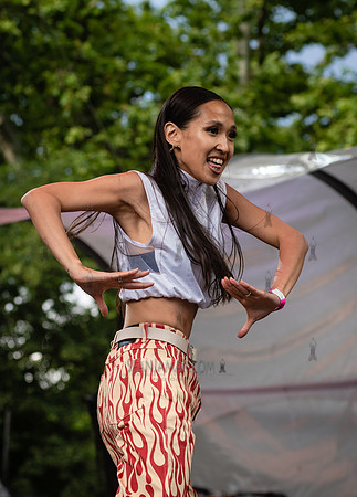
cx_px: 173
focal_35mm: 140
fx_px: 1974
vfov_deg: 14.4
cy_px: 250
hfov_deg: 10.3
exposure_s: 1/640
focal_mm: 92
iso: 640
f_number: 4
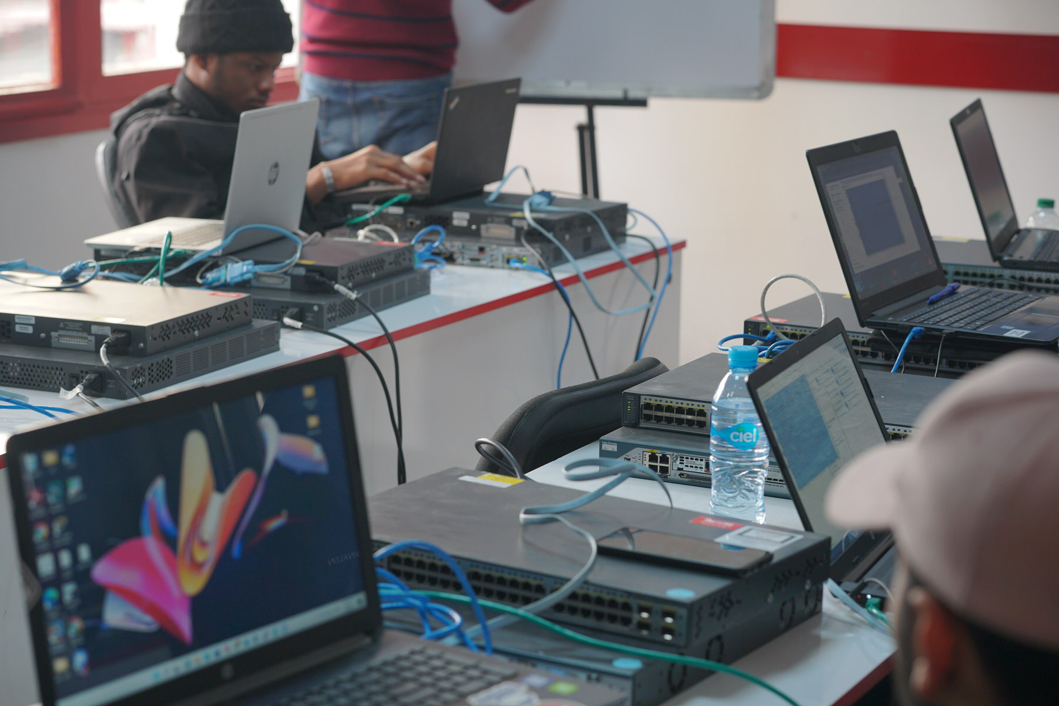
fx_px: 2471
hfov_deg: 24.2
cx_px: 530
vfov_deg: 16.3
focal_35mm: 84
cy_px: 353
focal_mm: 56
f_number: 3.2
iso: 320
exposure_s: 1/60
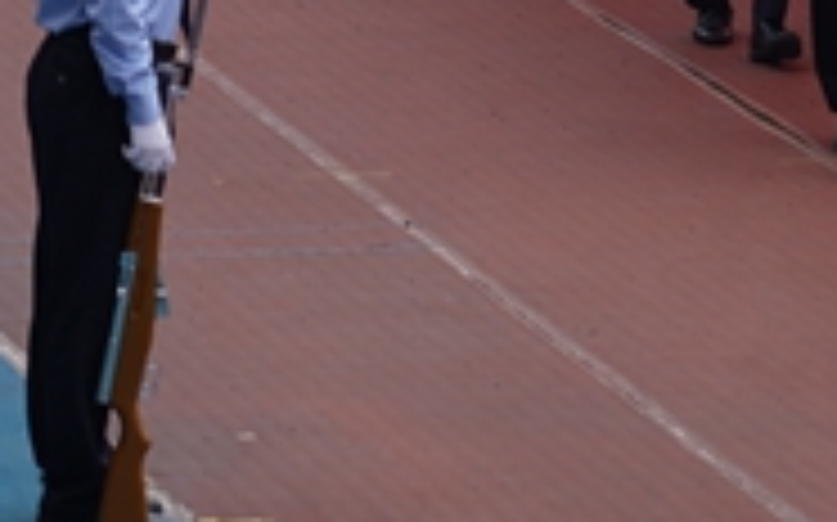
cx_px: 886
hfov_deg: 4.6
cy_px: -533
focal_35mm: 460
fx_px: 10487
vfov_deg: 2.8
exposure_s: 1/250
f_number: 5.6
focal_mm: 105
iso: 80
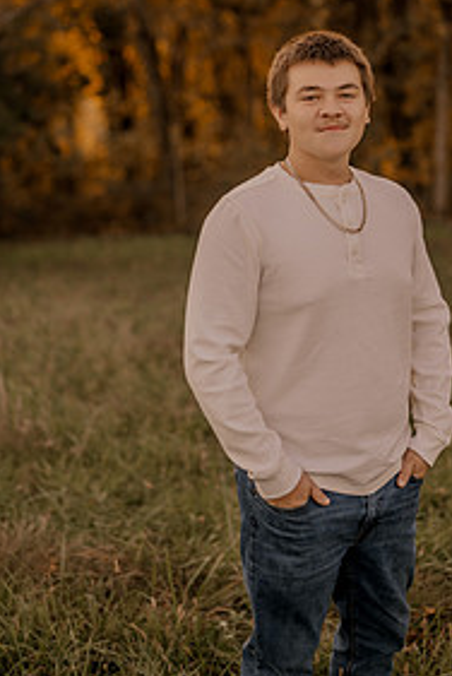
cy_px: 221
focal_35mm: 80
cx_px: 276
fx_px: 1503
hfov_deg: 17.1
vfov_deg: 25.2
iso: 250
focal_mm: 50
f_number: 1.8
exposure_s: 1/500
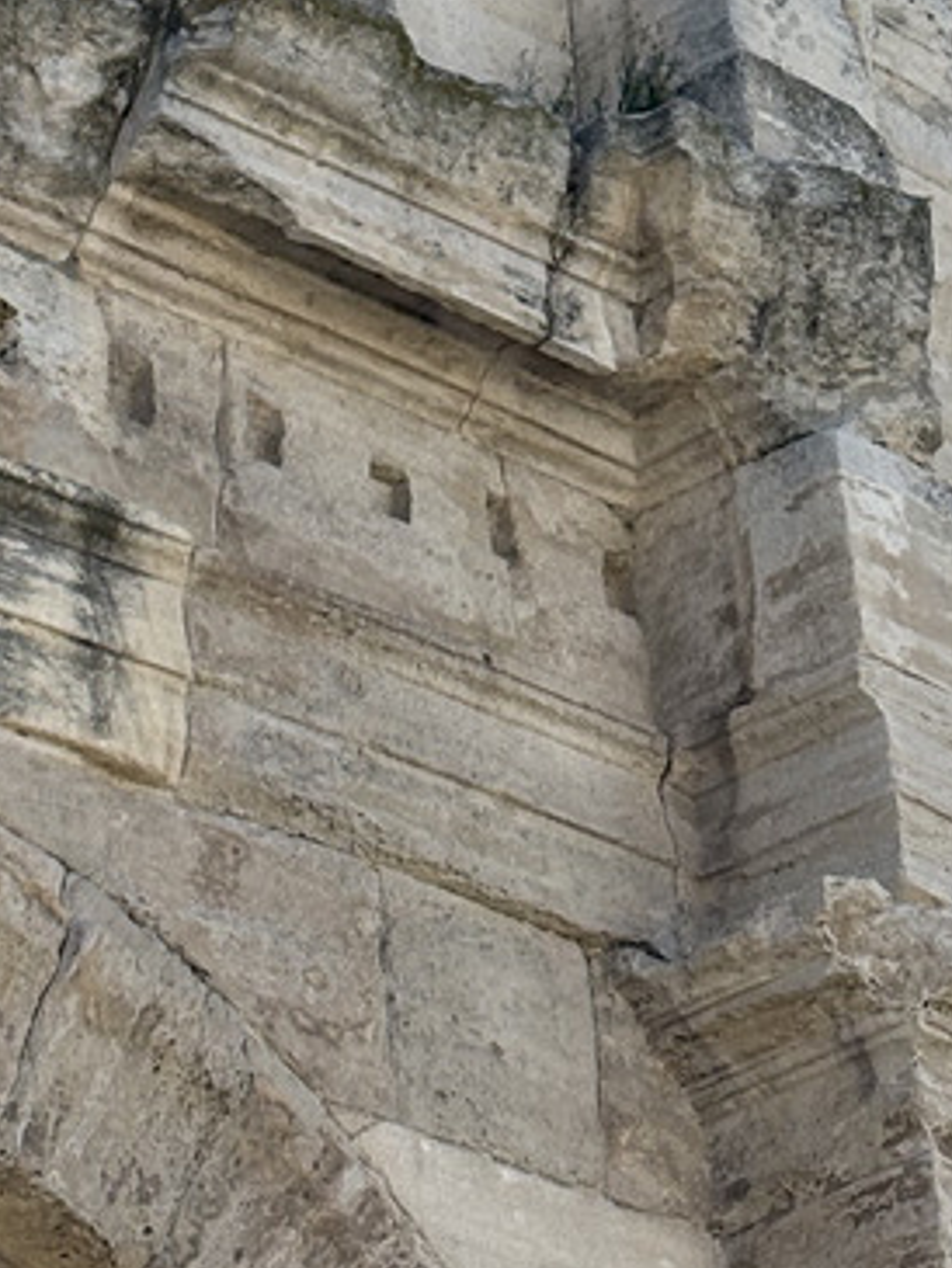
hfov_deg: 8.7
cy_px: -518
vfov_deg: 11.2
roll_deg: +5.2
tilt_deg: +38.8
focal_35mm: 171
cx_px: 393
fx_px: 6267
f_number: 1.6
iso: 32
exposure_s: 1/2364
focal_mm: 5.96
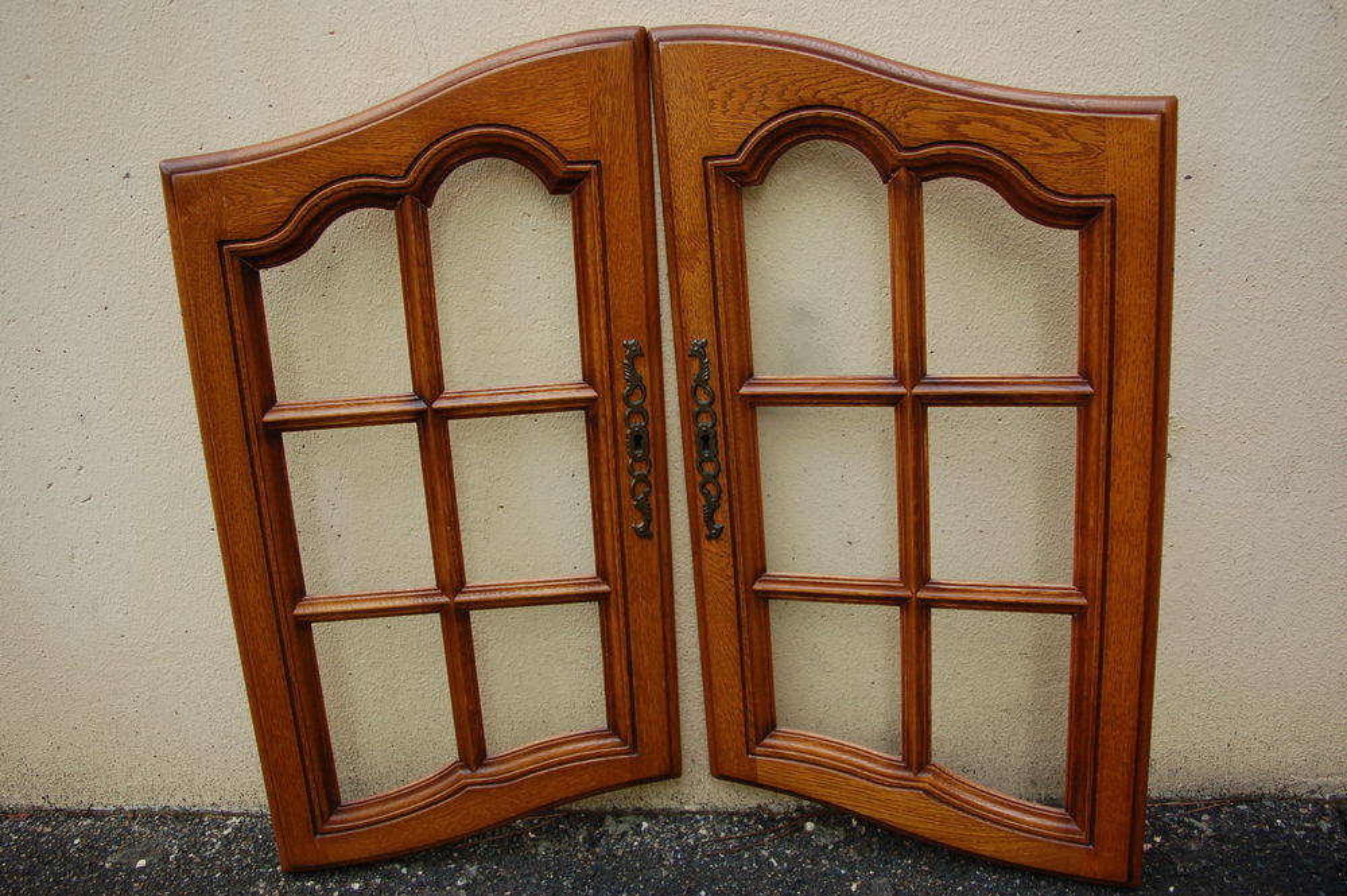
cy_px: 448
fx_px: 1122
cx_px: 674
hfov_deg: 62.0
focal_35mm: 30
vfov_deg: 43.5
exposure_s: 1/125
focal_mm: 20
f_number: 5.6
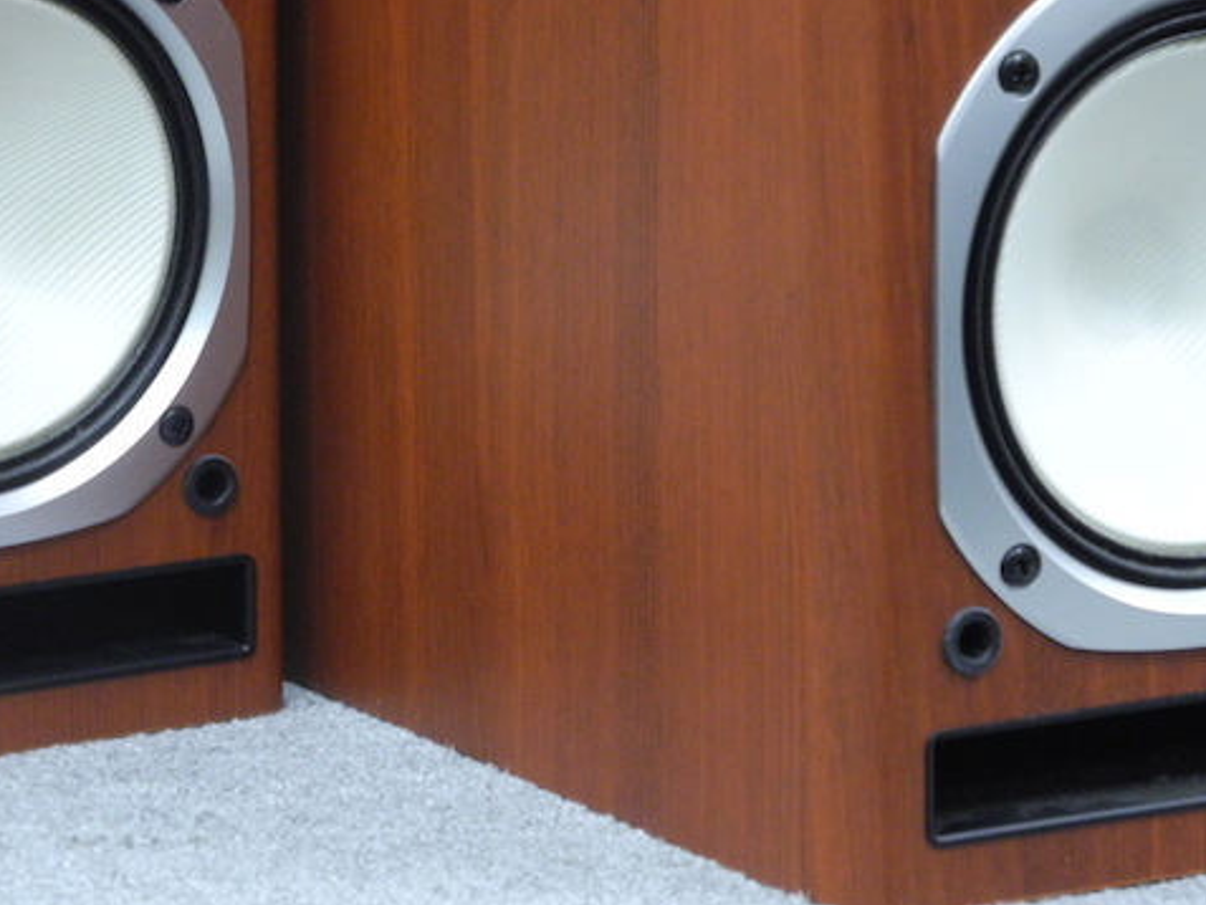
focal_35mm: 189
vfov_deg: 7.8
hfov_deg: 10.4
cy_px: 20
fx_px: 6586
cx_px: 336
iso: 400
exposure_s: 1/14.6
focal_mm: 20.1
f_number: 4.5
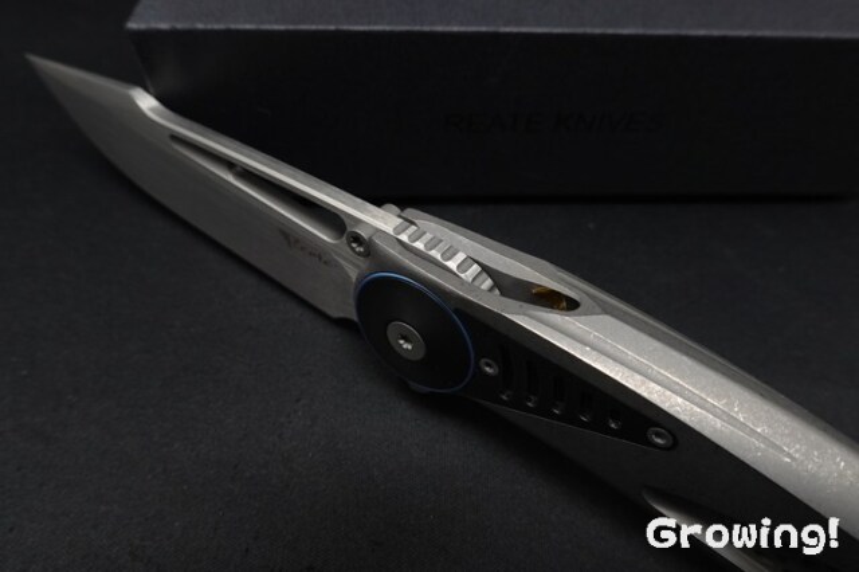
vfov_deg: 53.1
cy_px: 286
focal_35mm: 24
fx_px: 572
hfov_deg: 73.8
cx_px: 430
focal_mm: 9
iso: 320
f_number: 5.6
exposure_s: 1/30
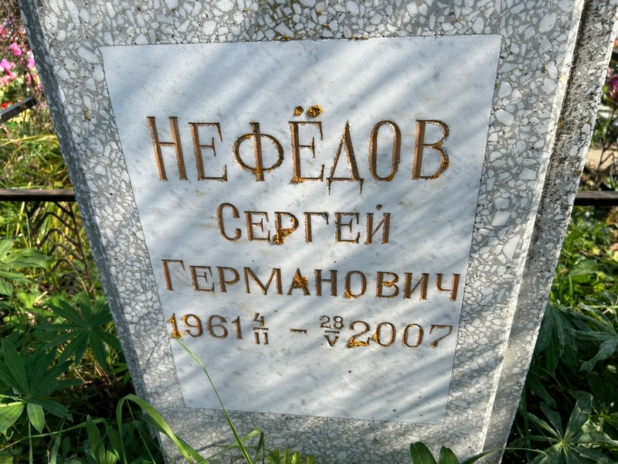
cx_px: 309
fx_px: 464
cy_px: 232
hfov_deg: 67.3
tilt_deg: -27.7
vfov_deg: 53.1
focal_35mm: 26
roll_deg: +3.8
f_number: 1.5
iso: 50
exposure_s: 1/2695
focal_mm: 5.7
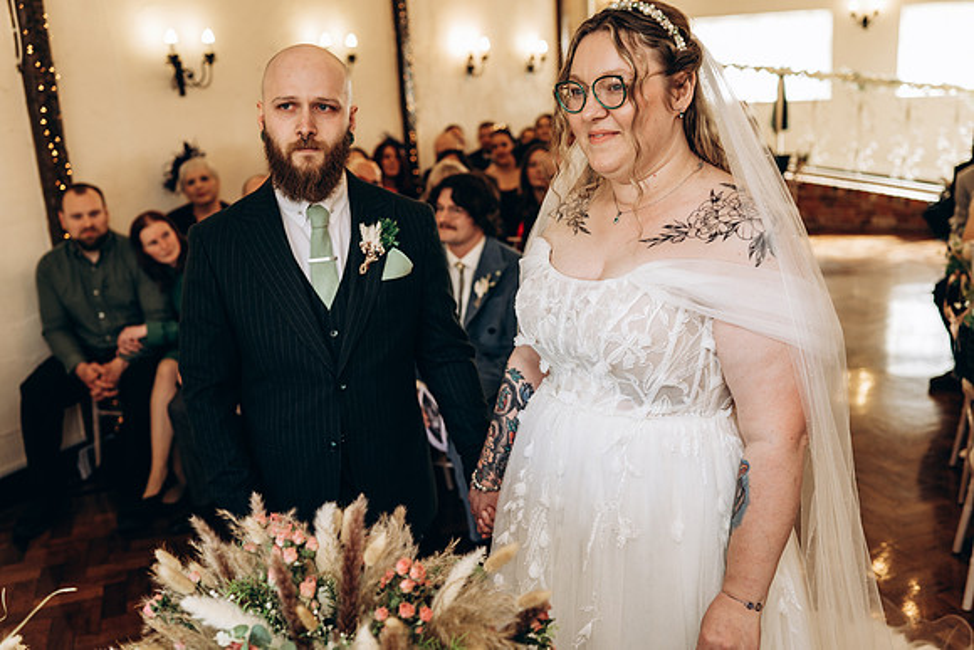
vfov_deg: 37.9
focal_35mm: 35
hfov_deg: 54.4
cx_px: 487
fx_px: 947
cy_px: 325
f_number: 2.8
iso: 400
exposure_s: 1/125
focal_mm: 35
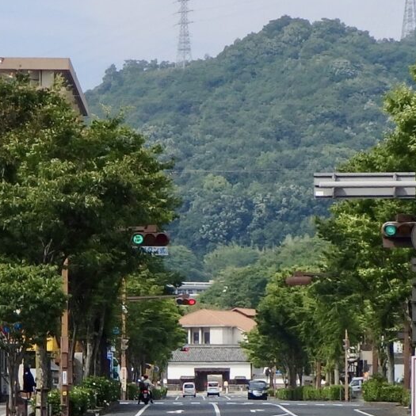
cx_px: 130
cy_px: 320
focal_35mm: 202
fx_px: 2746
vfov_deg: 8.6
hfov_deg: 8.7
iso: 125
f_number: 4.2
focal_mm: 10.8
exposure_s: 1/1000
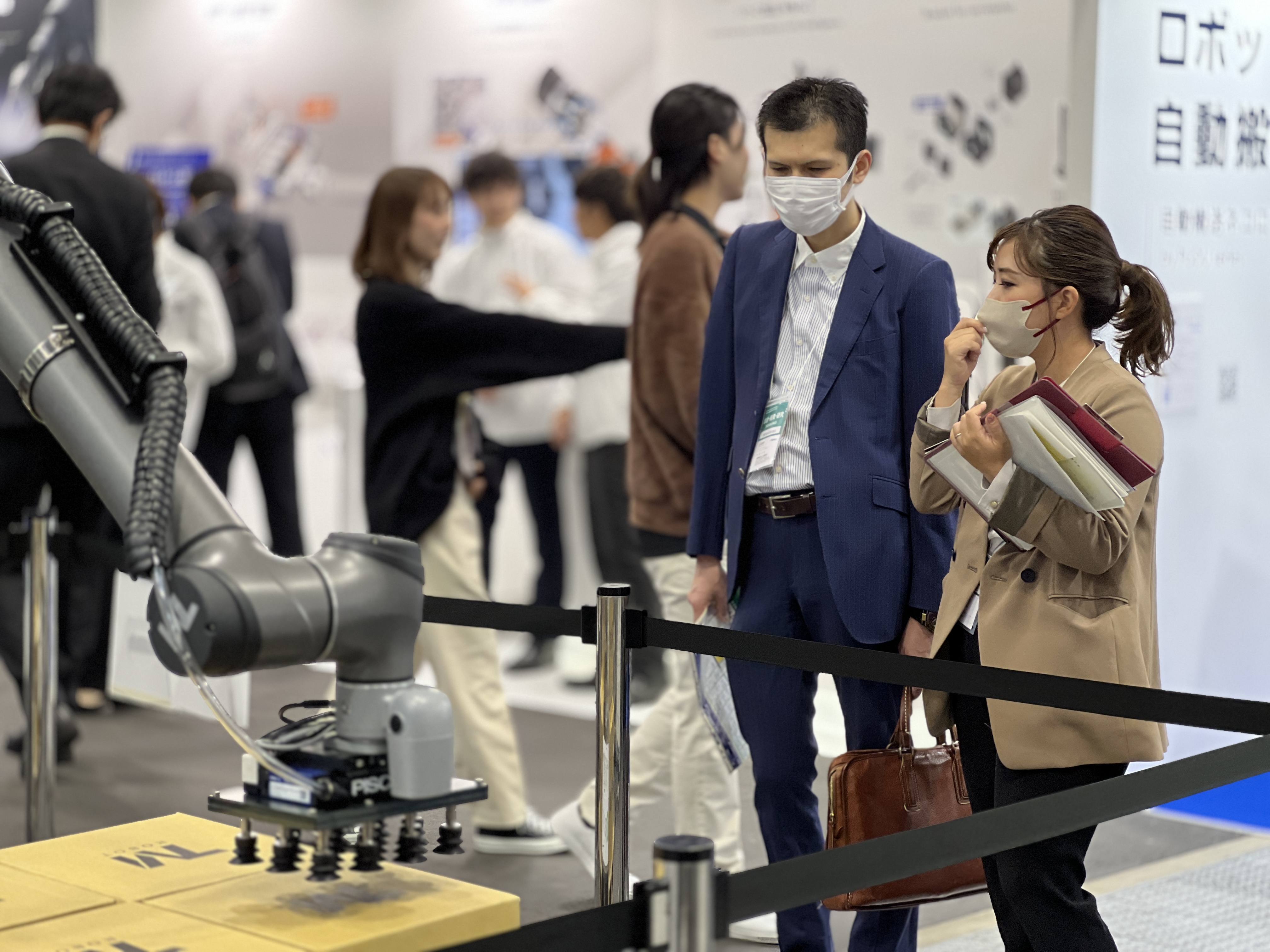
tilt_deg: -4.3
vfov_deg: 19.1
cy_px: 476
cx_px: 635
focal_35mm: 77
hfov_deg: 25.3
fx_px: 2825
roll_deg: -0.6
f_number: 2.8
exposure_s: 1/40
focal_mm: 9
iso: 125
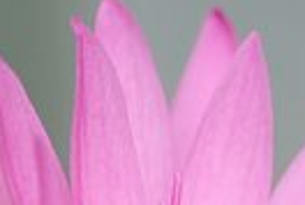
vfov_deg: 2.6
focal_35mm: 522
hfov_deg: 3.9
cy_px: 310
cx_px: 326
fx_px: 4438
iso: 100
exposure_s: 1/350
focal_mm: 90
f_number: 3.2
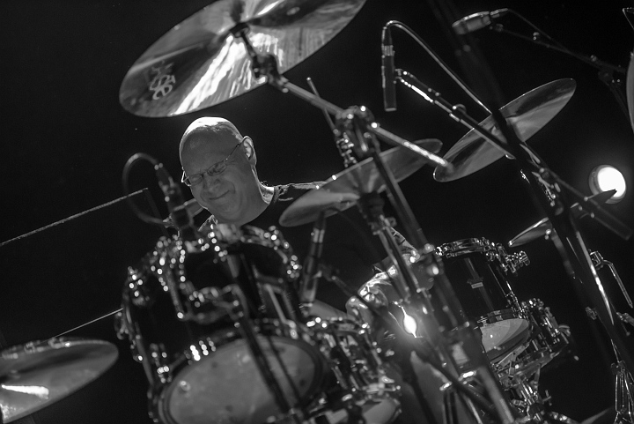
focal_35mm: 82
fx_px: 1445
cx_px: 317
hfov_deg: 24.7
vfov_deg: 16.7
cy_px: 212
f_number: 2.8
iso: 2500
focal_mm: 82
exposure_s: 1/80
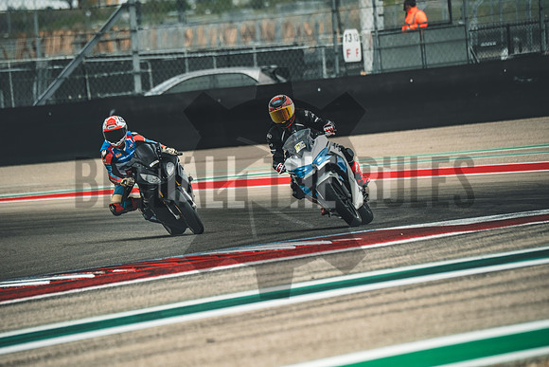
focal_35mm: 406
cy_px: 184
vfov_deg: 3.4
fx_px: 6193
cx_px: 274
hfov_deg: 5.1
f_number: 5
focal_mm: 270.6
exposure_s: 1/1250
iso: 1000
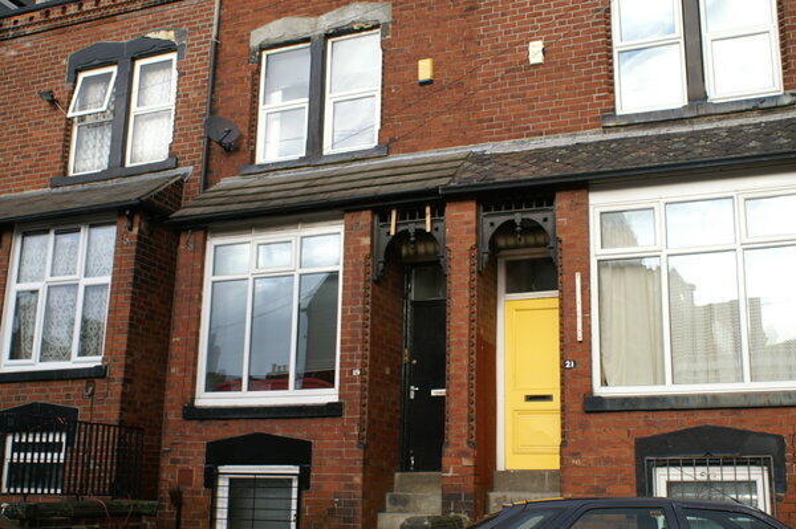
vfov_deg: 31.8
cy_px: 264
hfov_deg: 46.4
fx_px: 928
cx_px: 398
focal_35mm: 42
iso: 100
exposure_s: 1/125
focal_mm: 28
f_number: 7.1
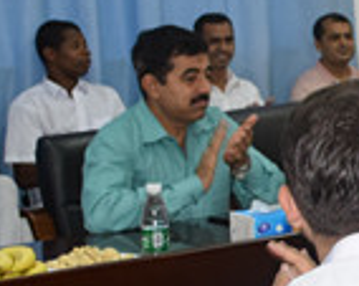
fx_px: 1686
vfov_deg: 9.7
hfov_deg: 11.3
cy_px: 133
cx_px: 640
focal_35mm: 159
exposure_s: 1/60
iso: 800
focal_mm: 20
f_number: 4
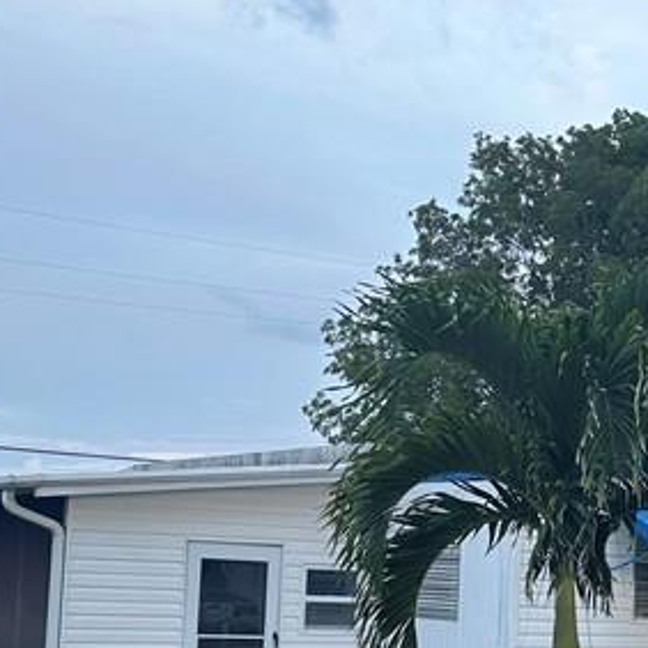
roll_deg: -2.6
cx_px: 519
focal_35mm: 77
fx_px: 1631
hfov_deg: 22.2
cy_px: 489
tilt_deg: +4.7
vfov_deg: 22.3
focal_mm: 6.86
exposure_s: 1/121
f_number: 1.78
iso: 64
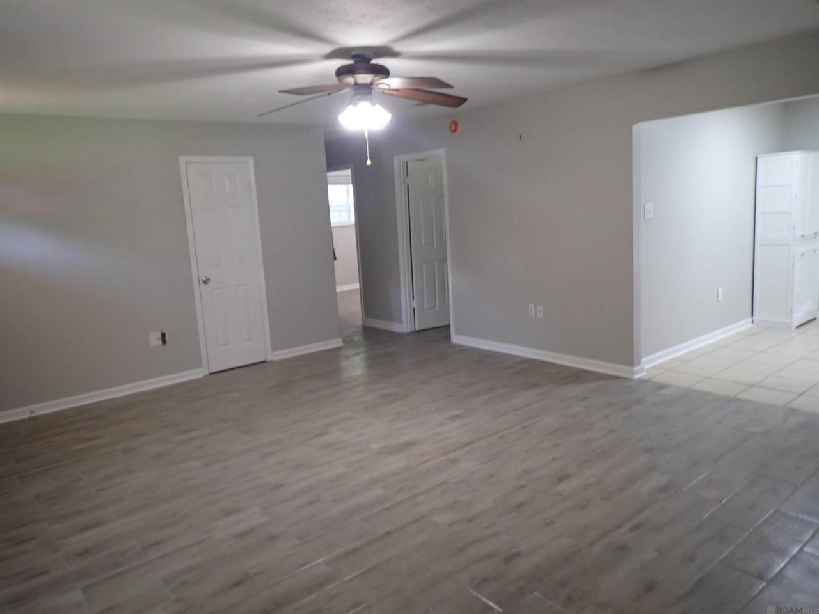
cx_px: 410
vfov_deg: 54.9
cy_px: 307
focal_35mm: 25
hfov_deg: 69.4
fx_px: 591
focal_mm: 4.5
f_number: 2
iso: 250
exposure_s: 1/30
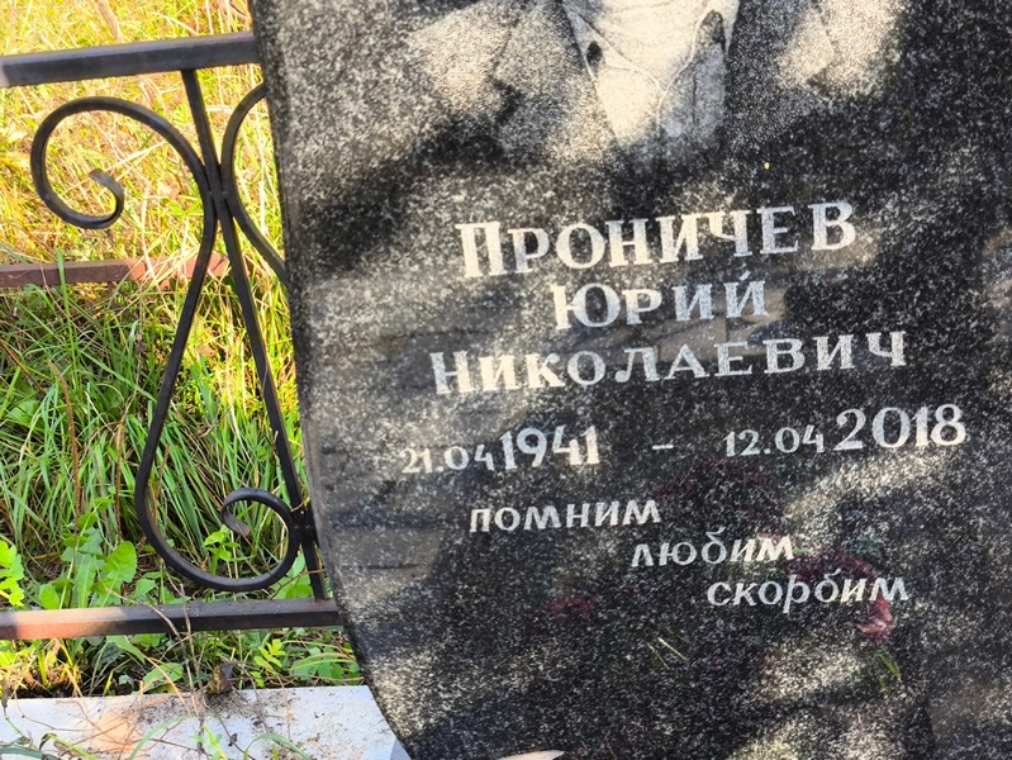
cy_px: 380
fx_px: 1462
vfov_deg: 29.1
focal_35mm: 50
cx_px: 506
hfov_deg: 38.2
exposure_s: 1/166
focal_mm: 4.71
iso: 50
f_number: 1.7
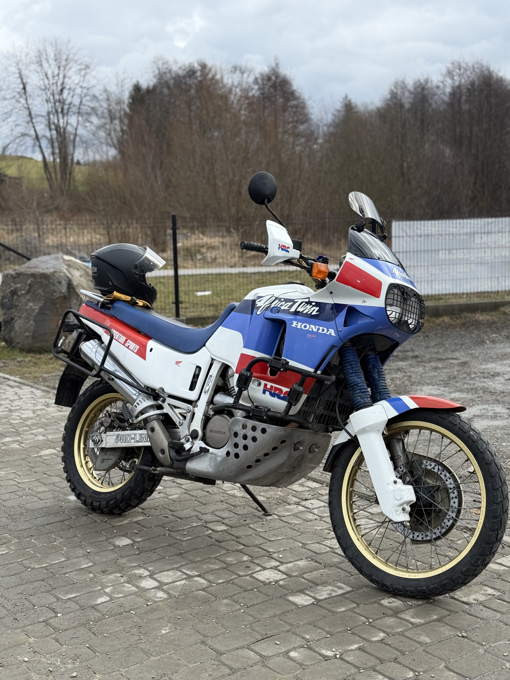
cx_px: 255
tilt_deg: -7.1
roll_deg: +0.9
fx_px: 943
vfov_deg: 39.7
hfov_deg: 30.3
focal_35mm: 48
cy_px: 340
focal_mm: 6.76
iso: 64
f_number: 1.78
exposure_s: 1/1642
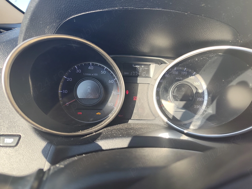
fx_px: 167
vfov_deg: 58.9
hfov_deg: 73.9
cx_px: 126
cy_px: 94
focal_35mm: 23
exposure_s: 1/100
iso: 50
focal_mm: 6.04
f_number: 1.7
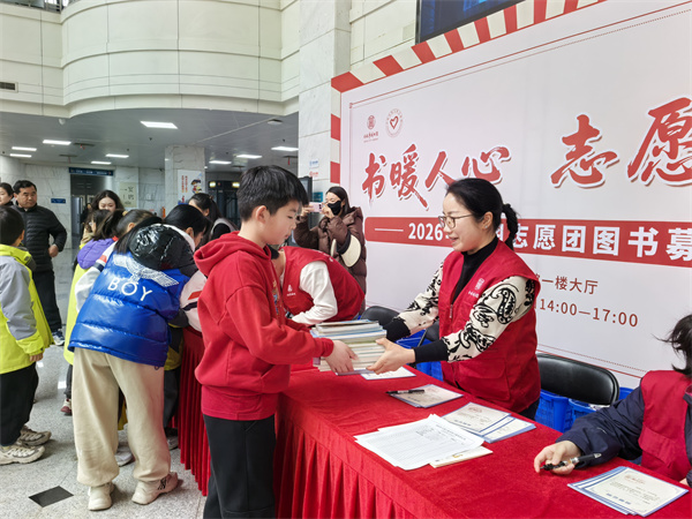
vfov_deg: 51.4
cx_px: 346
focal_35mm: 27
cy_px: 260
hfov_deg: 65.3
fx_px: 540
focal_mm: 5.75
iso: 160
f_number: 4
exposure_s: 1/50
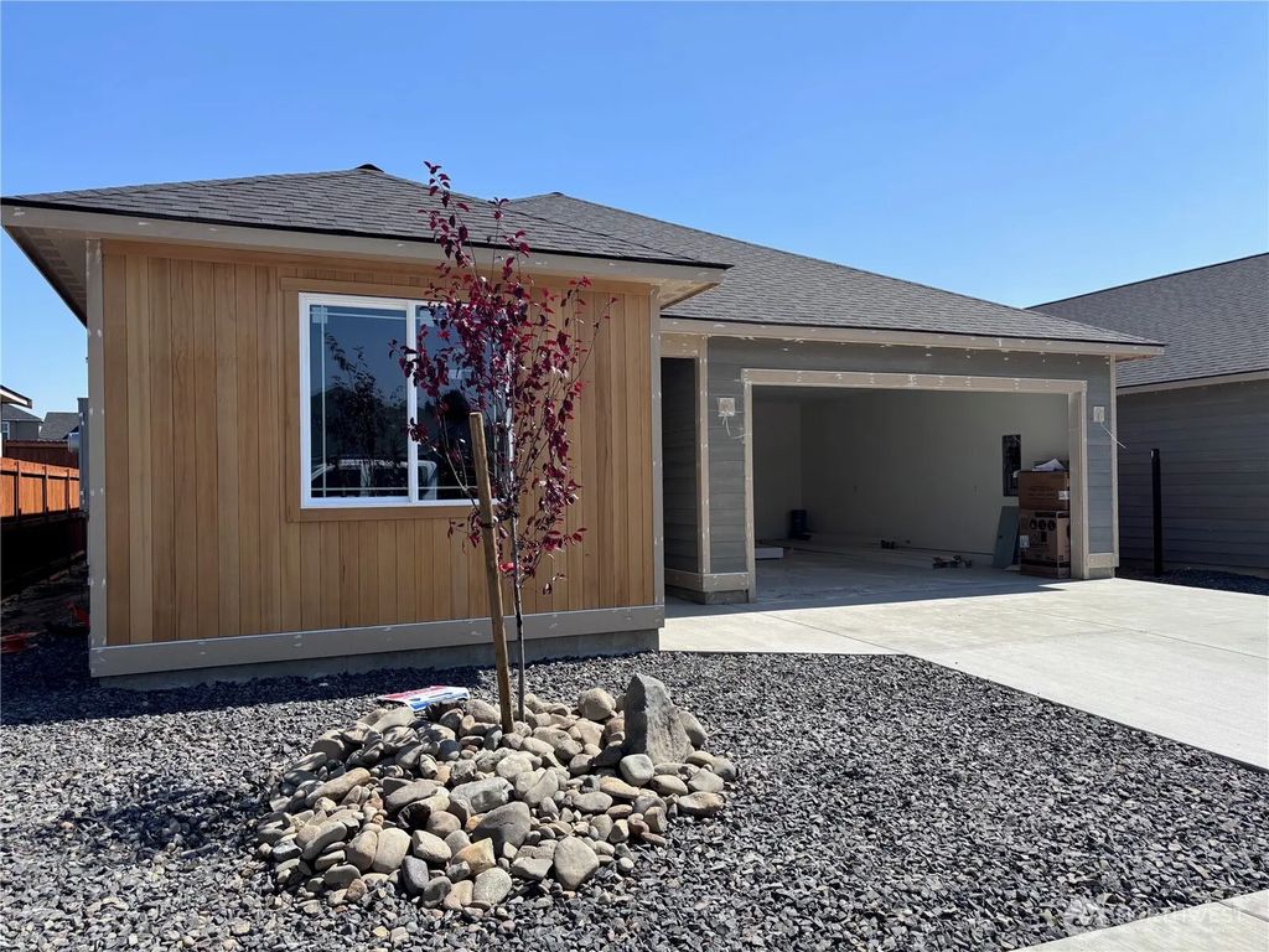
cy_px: 476
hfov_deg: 67.3
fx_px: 953
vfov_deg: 53.1
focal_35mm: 26
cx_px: 634
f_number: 1.6
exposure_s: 1/3021
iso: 50
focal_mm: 5.96
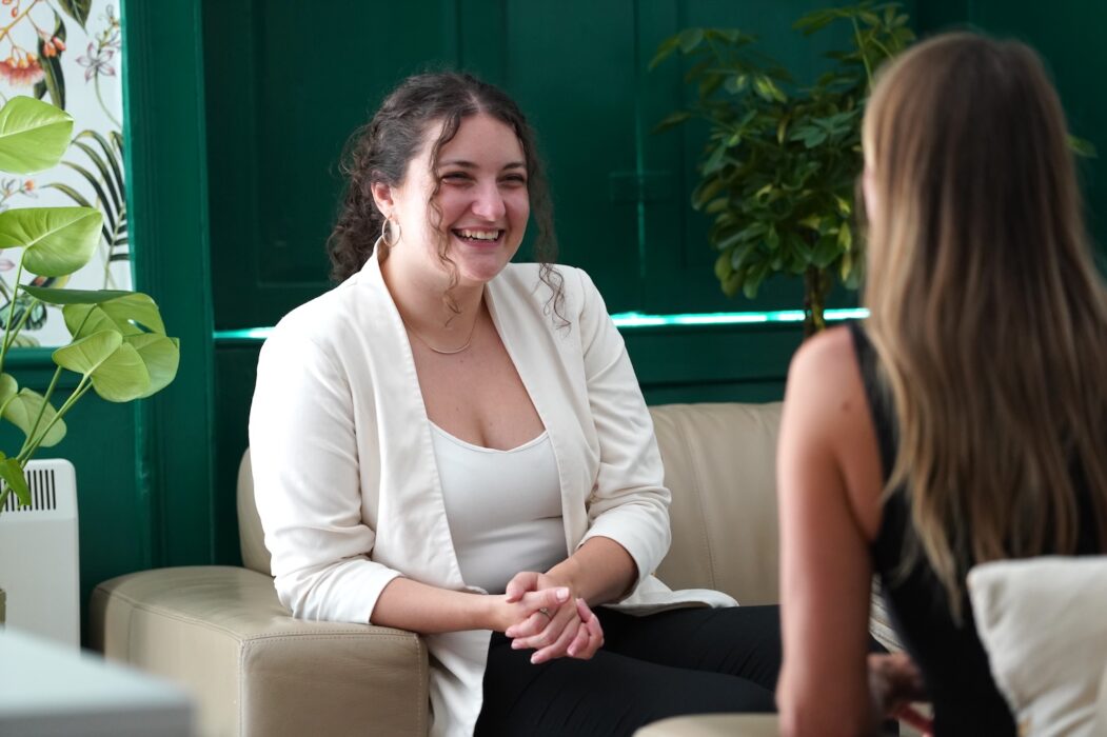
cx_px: 554
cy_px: 368
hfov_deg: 13.3
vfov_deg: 8.8
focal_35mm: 155
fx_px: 4764
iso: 2500
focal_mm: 155
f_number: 4
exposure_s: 1/160
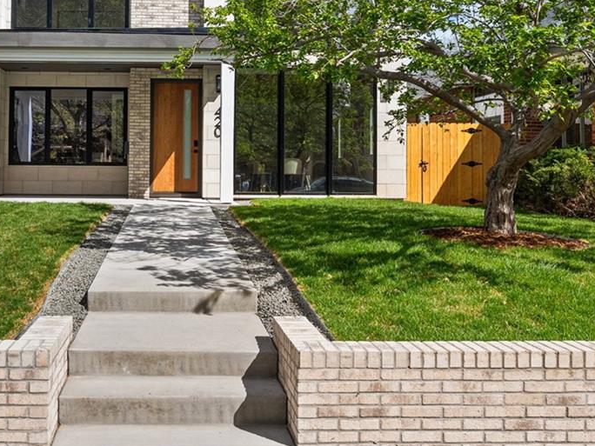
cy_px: 31
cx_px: 185
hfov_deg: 50.2
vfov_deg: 36.7
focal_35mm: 36
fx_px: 619
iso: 640
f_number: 8
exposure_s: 1/1250
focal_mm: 16
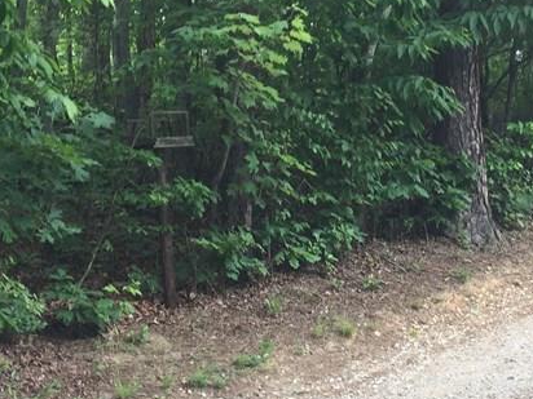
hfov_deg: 26.7
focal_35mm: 72
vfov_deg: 20.4
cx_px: 404
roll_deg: +1.7
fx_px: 1109
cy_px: 128
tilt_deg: +5.9
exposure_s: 1/120
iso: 32
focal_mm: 4.15
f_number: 2.2
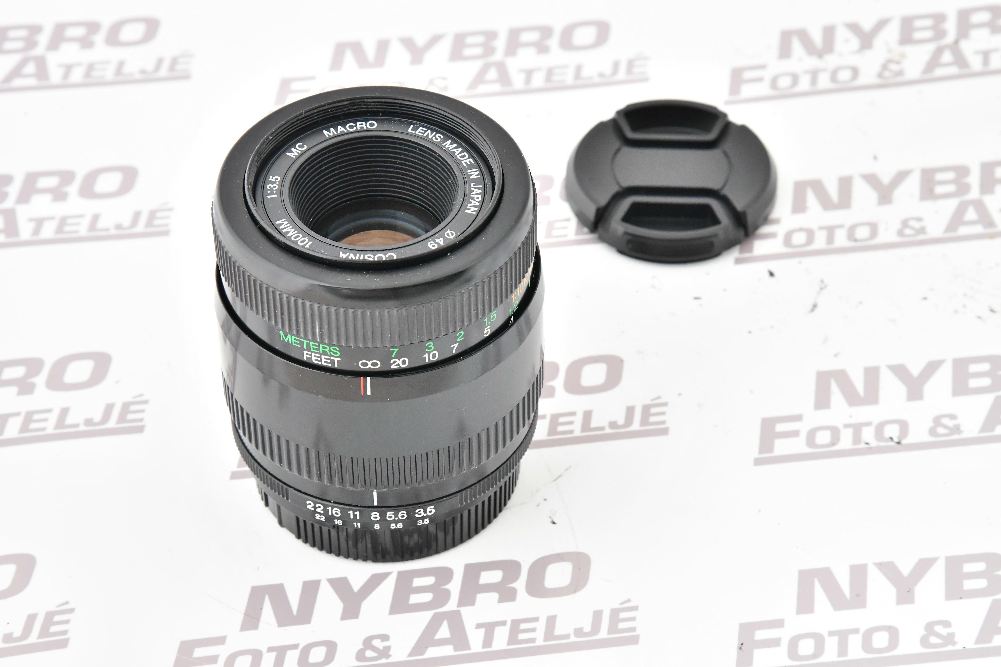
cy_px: 334
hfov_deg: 17.1
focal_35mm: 120
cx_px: 500
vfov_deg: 11.4
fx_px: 3336
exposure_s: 1/100
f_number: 16
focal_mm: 120
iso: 3200
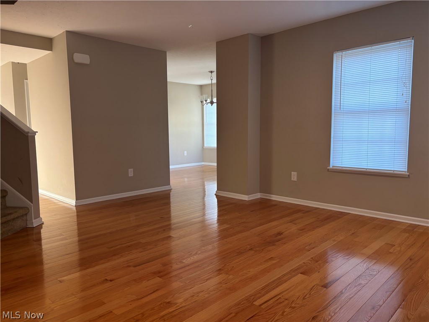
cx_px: 214
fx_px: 322
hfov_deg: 67.3
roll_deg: +0.2
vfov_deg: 53.1
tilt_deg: -5.7
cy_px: 161
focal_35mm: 26
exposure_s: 1/60
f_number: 1.6
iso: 80
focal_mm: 5.96
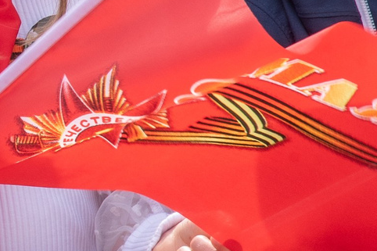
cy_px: 6
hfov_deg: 3.6
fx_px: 5841
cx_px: -512
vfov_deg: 2.5
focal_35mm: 558
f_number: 13
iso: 320
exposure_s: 1/160
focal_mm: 105
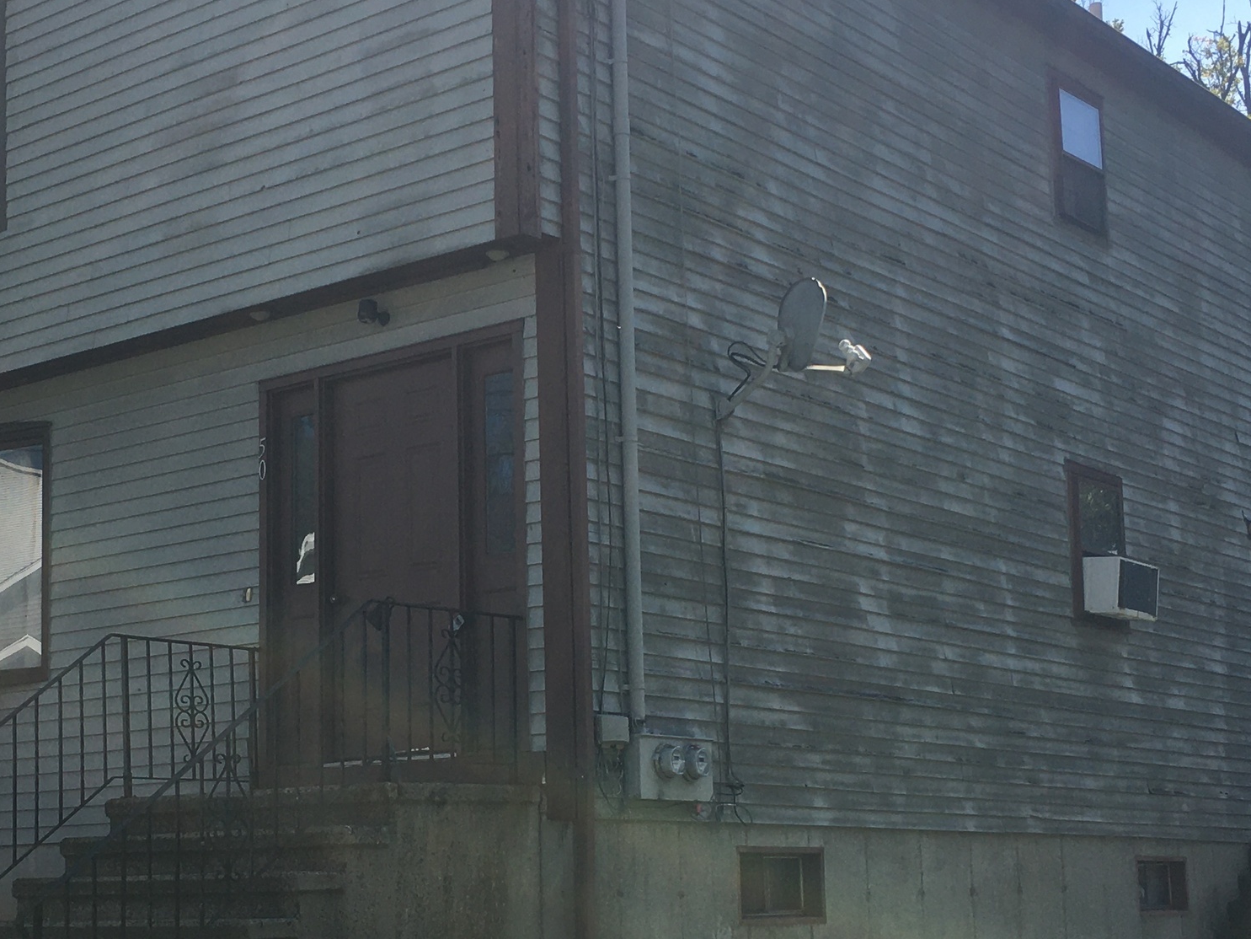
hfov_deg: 32.0
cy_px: 656
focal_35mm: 60
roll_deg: +0.1
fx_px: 2169
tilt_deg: +8.0
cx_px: 441
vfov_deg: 24.3
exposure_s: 1/874
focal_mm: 4.15
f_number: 2.2
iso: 25
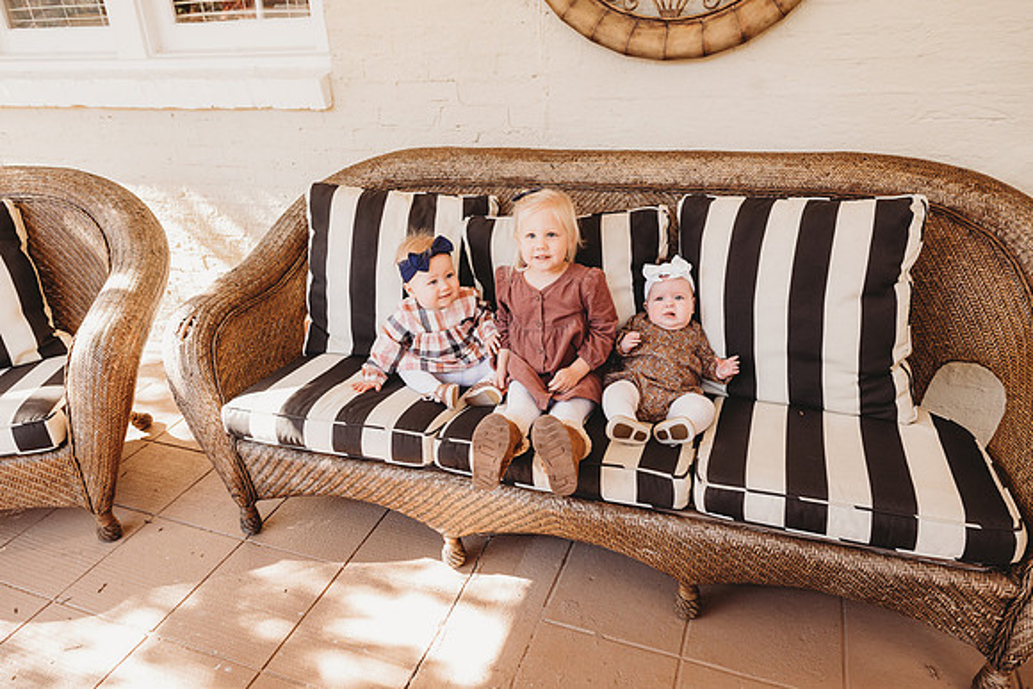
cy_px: 344
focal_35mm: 24
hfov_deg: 73.7
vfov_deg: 53.2
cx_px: 516
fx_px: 689
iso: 400
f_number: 4.5
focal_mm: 24
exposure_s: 1/100
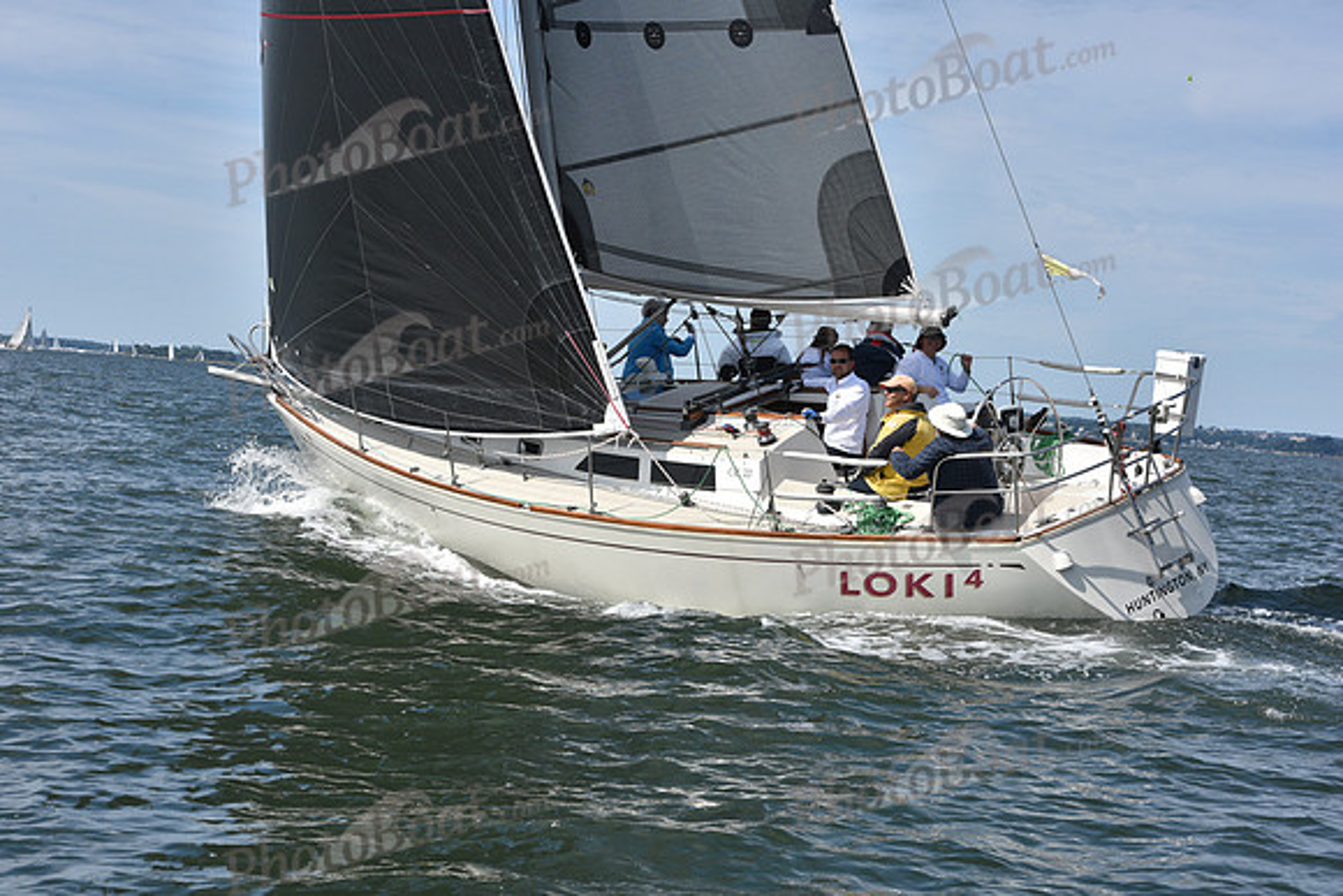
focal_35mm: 70
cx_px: 672
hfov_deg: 28.8
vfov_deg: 19.5
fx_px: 2612
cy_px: 448
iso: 320
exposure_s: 1/1000
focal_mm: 70
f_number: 10
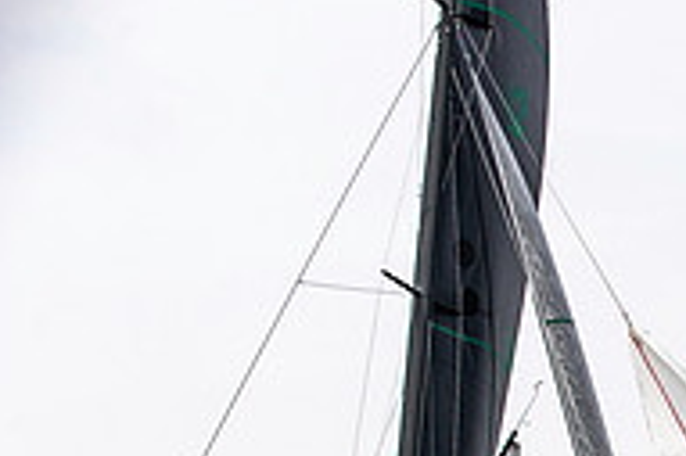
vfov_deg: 5.6
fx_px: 4626
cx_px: 1038
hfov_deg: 8.3
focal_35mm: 243
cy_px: 675
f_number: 5.6
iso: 320
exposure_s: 1/1600
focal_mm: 80
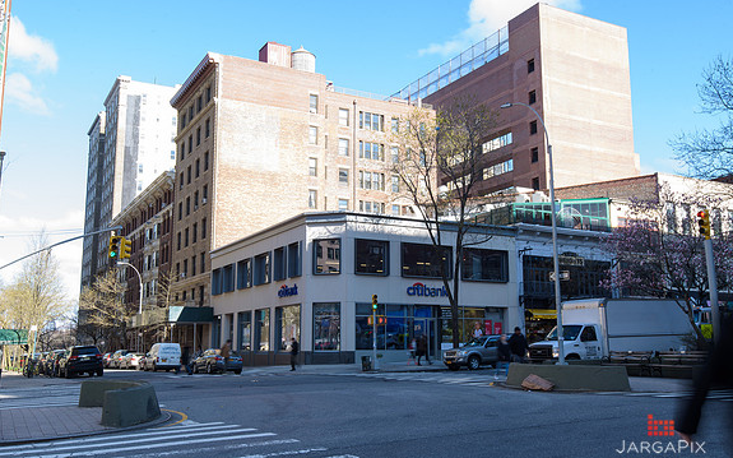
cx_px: 368
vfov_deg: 35.3
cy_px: 234
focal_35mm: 36
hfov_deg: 54.0
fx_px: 719
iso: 50
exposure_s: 1/6
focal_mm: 35
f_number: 16
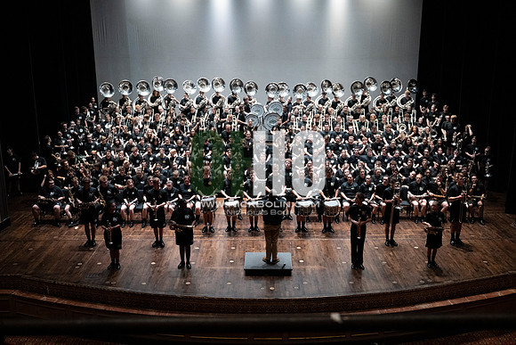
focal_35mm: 38
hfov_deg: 50.7
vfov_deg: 35.1
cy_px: 172
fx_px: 545
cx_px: 258
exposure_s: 1/500
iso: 6400
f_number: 2.8
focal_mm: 38
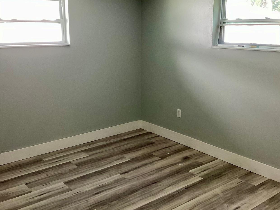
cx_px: 148
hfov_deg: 46.8
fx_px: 324
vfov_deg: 35.8
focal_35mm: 40
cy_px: 81
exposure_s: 1/60
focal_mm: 3.3
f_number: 2.4
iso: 100
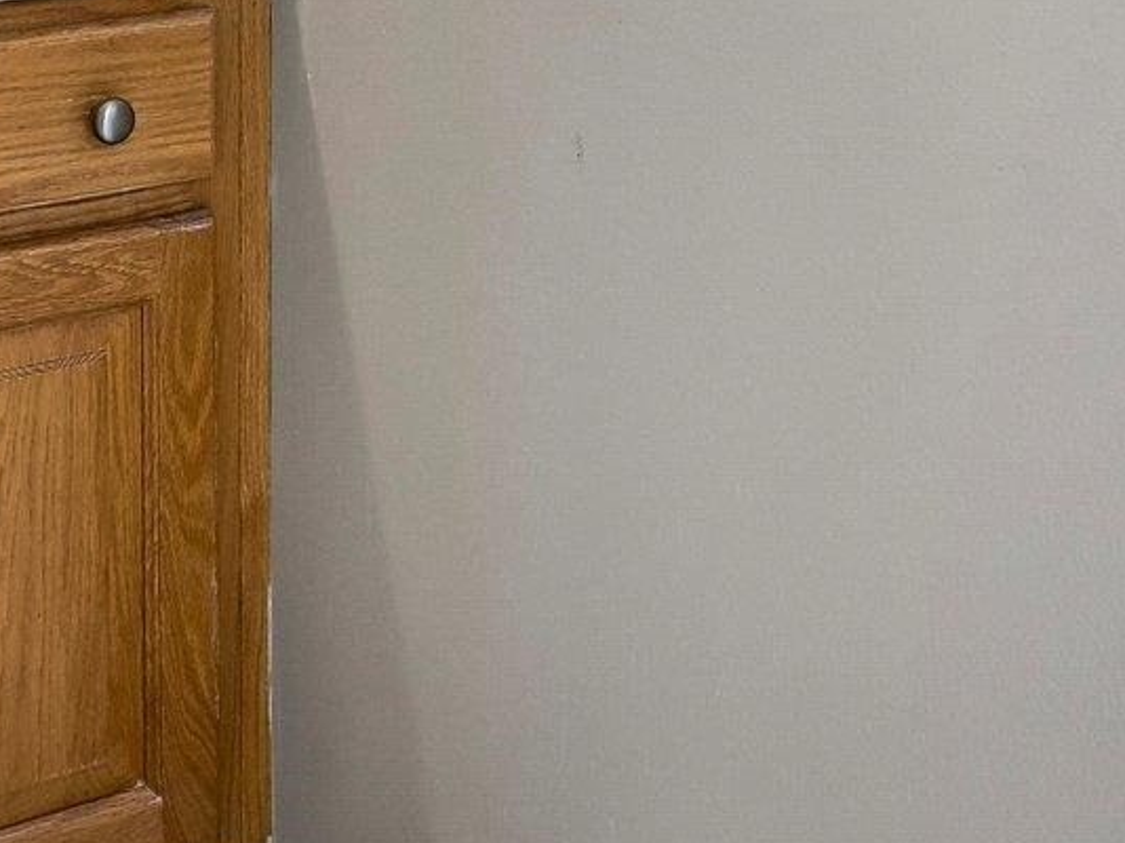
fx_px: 1917
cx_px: 251
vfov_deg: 20.4
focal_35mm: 59
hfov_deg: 32.0
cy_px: -496
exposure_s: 1/20
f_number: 8
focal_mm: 16
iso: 400
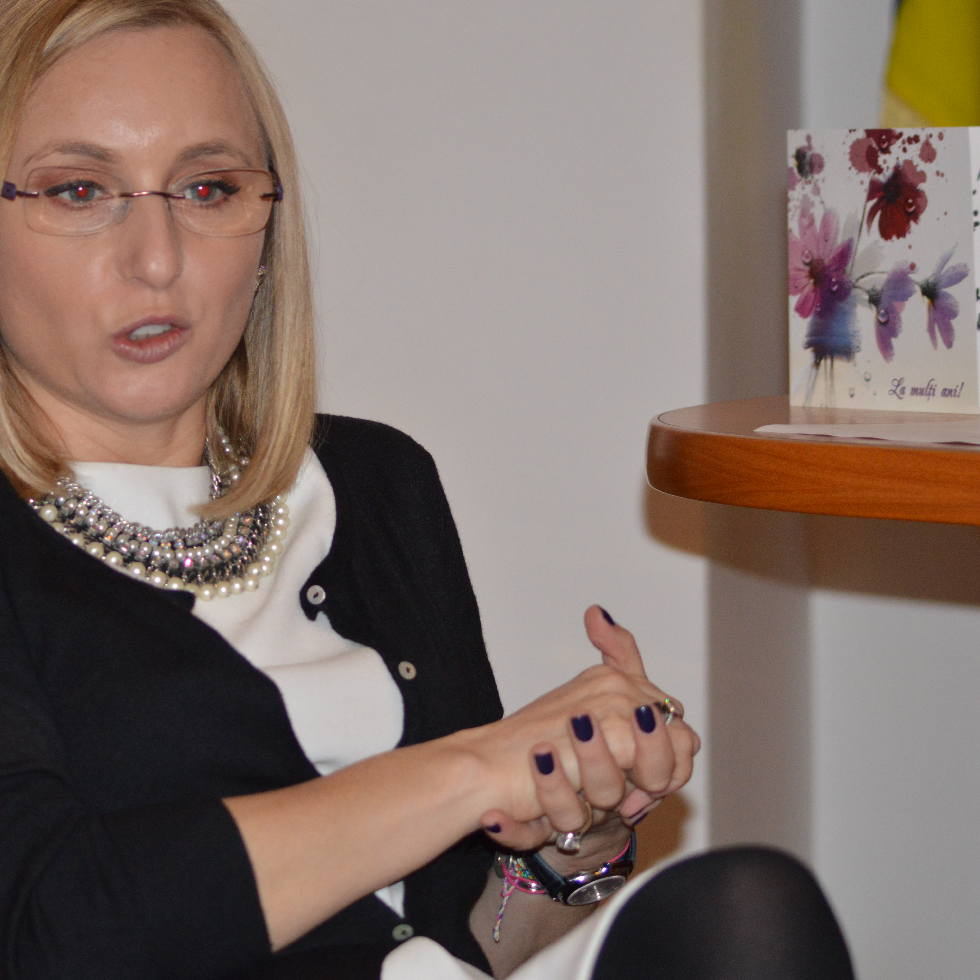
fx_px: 4324
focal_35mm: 135
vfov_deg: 12.9
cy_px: 488
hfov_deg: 12.9
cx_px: 308
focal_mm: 70
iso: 800
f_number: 4
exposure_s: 1/200
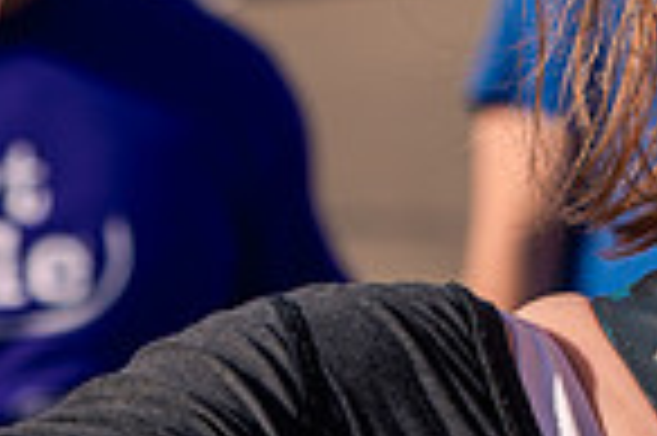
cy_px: -295
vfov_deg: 3.4
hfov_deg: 5.1
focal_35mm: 407
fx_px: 7419
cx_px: 762
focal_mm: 78
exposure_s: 1/640
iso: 200
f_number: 5.6
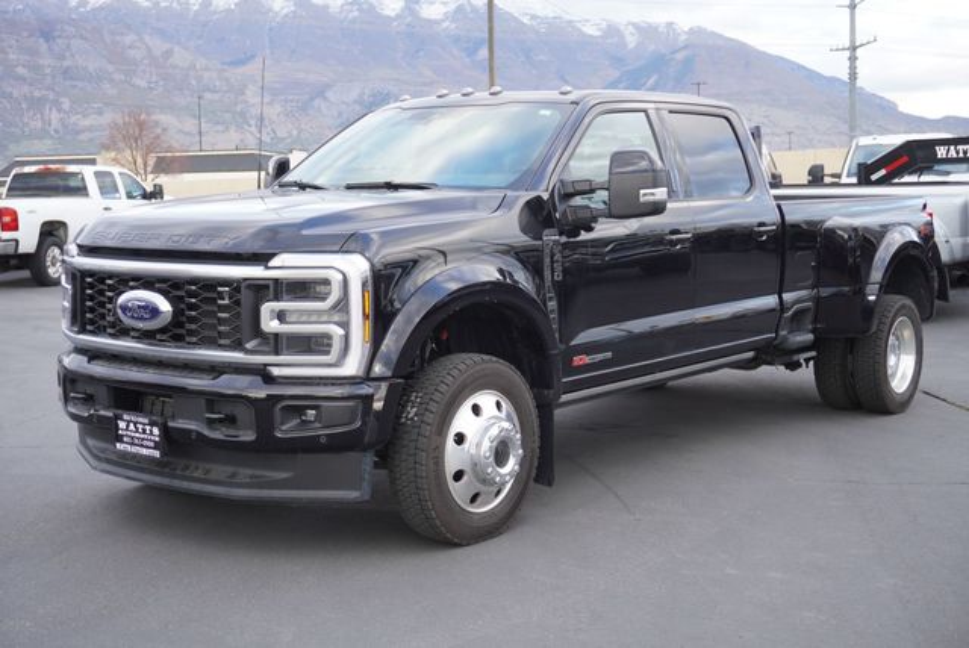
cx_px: 484
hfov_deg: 41.1
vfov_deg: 28.1
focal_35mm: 48
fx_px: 1293
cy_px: 324
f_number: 5
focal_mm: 32
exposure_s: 1/60
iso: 320
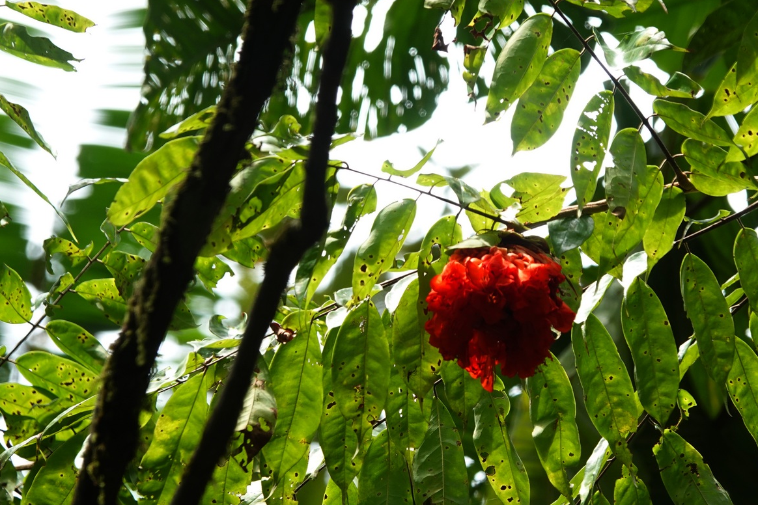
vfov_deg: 2.7
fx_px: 10737
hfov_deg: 4.0
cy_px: 330
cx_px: 472
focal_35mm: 510
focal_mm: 135.89
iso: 250
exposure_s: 1/125
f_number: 4
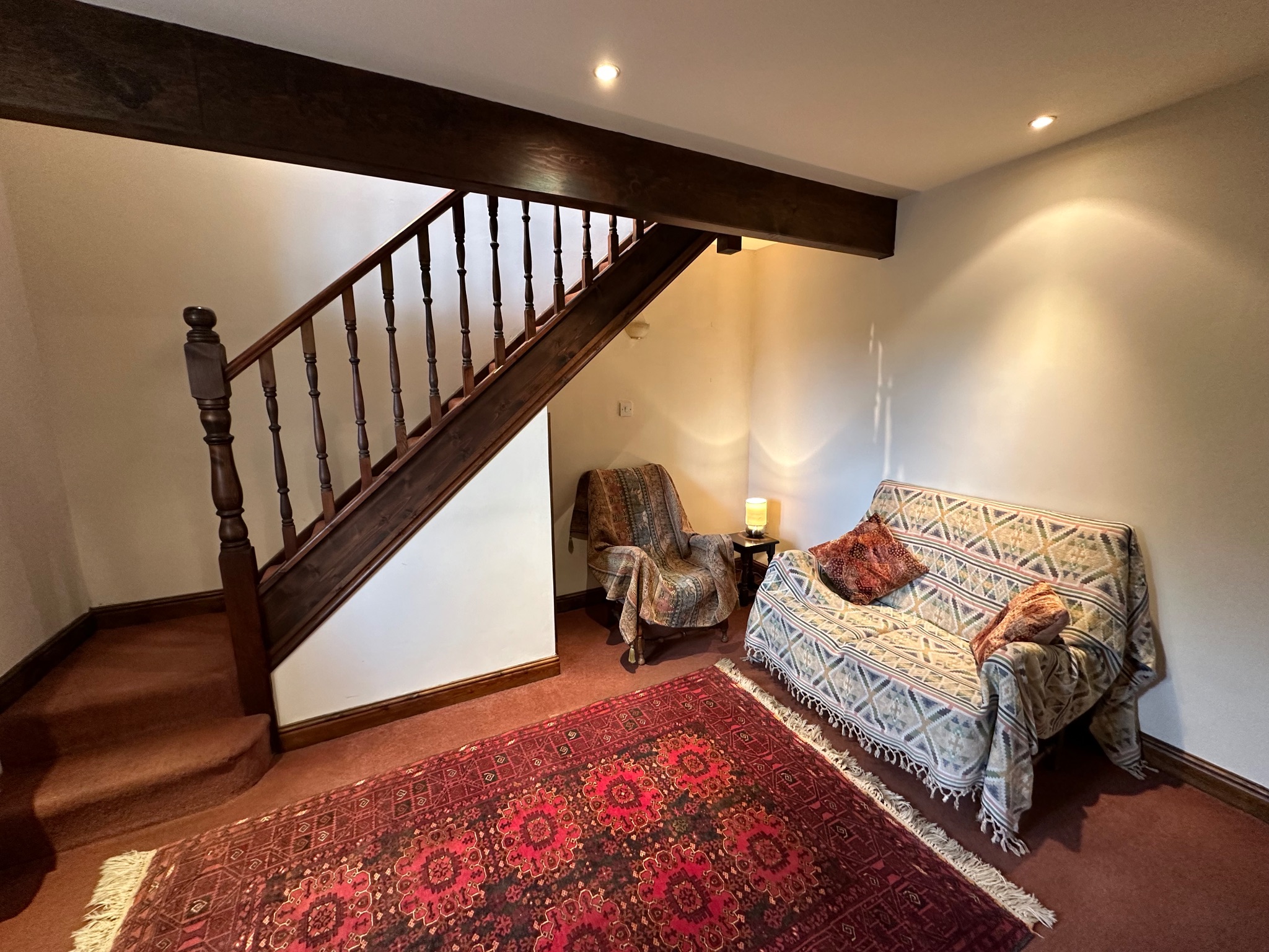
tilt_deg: -10.6
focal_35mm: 14
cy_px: 476
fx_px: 513
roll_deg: +1.0
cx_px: 634
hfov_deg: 102.1
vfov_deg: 85.7
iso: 200
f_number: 2.2
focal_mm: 2.22
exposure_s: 1/50
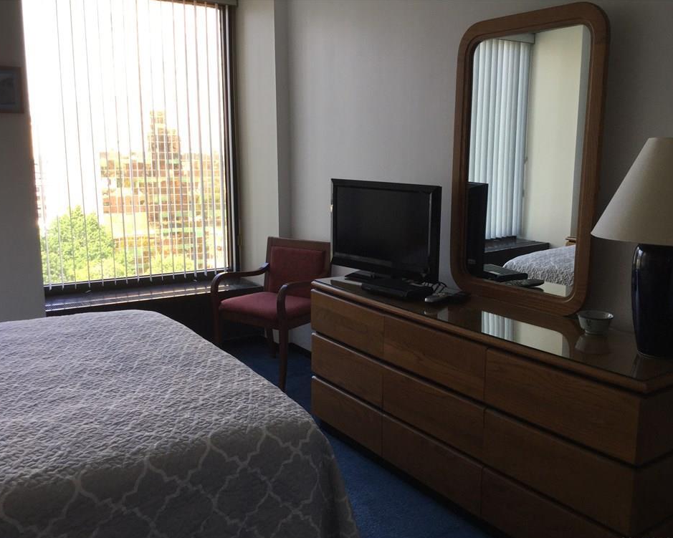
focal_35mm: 33
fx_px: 657
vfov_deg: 44.5
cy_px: 274
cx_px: 356
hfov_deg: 54.2
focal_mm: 3.3
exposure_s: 1/120
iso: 32
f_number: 2.4
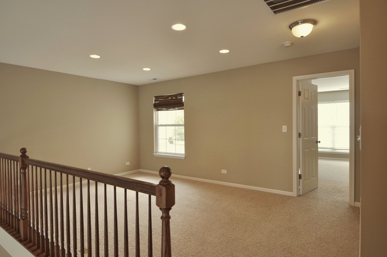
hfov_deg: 81.3
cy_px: 128
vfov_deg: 59.4
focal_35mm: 21
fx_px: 225
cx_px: 194
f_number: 3.5
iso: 200
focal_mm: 14
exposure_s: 1/50
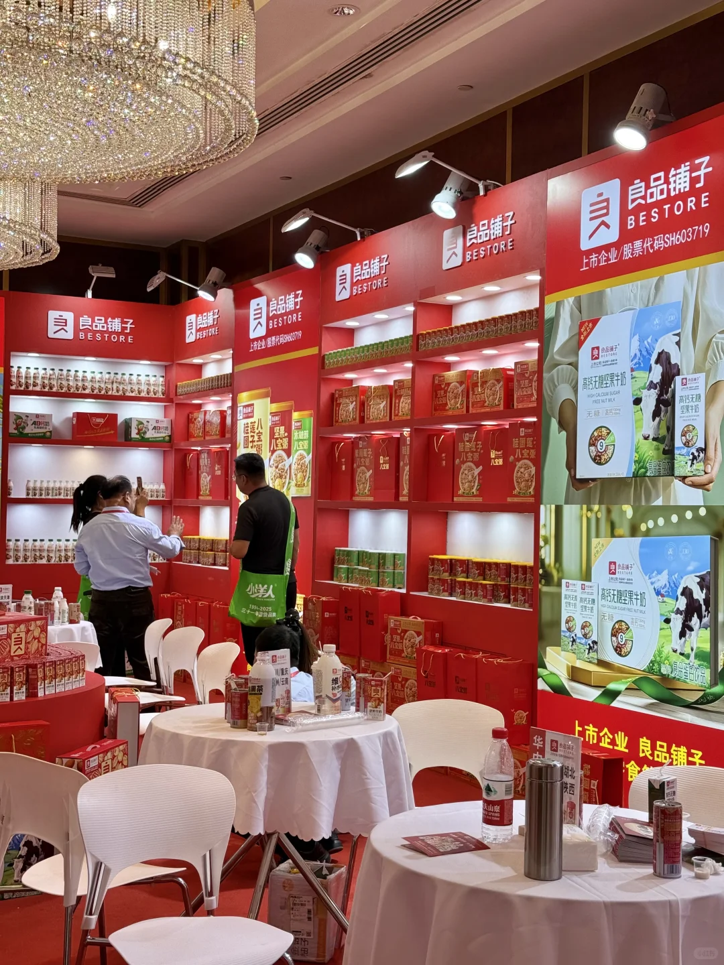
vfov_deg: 39.7
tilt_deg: +1.3
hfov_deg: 30.3
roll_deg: -0.6
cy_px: 482
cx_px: 362
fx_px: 1339
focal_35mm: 48
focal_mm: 6.76
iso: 80
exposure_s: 1/264
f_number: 1.78
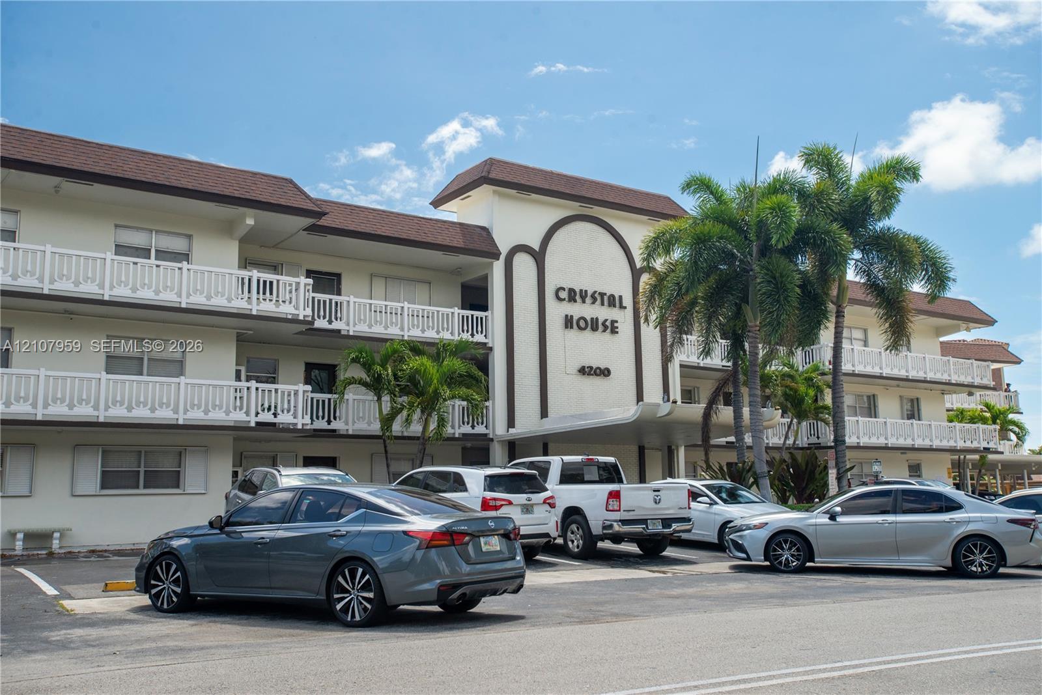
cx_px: 521
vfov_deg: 37.9
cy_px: 348
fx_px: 1013
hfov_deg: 54.4
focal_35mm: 35
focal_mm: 35
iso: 400
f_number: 9
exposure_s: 1/500
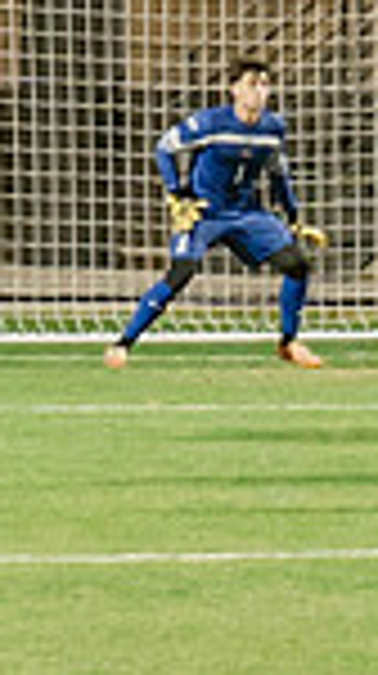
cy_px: 65
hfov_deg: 1.4
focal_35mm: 866
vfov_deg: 2.5
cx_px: 2095
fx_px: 15483
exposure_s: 1/160
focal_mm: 70
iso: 2000
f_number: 4
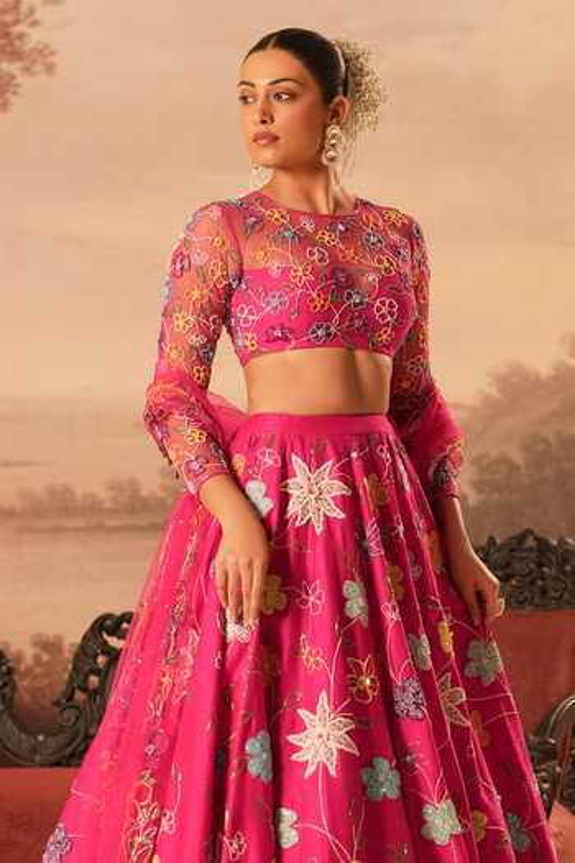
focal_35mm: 137
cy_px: 432
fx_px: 3282
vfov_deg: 15.0
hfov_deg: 10.0
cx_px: 288
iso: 1600
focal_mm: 137
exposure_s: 1/125
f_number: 4
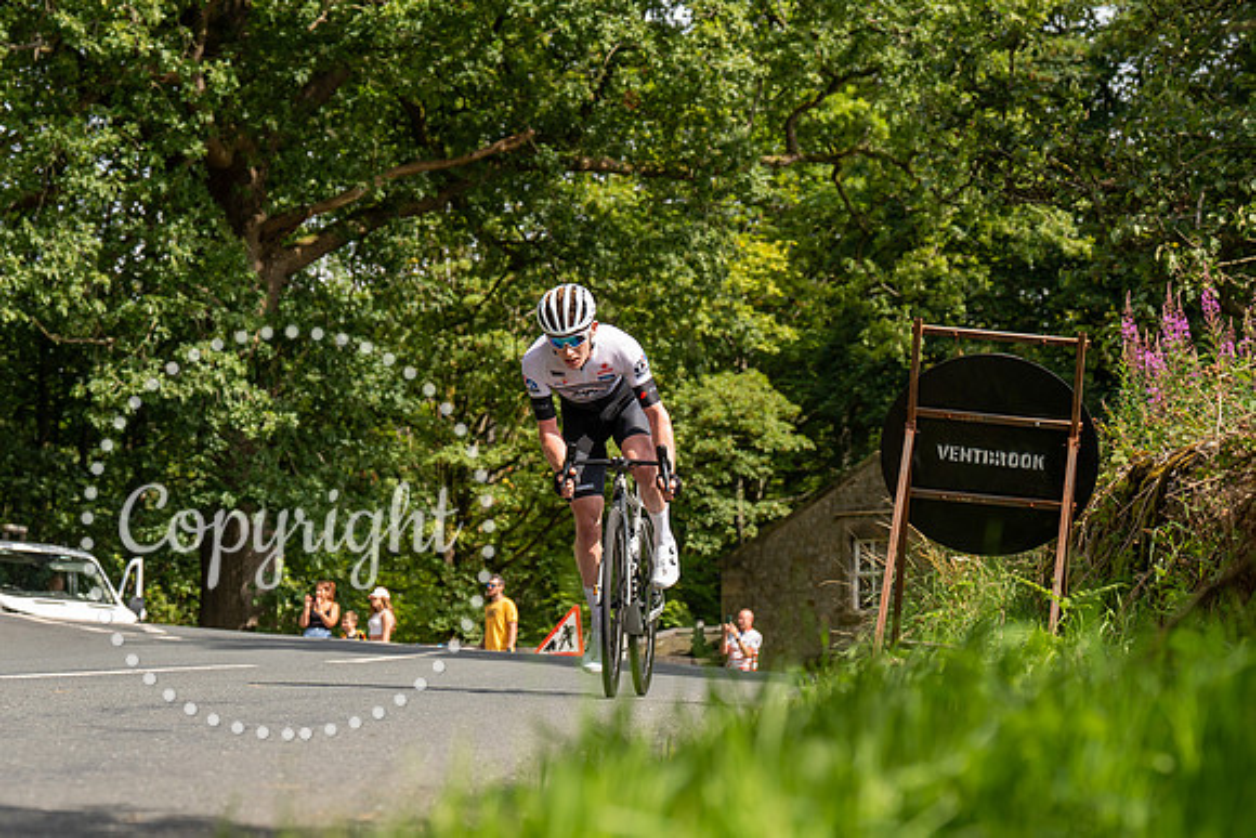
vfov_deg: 12.7
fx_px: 3753
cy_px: 472
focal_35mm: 108
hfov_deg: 19.0
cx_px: 672
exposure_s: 1/1000
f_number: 5
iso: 250
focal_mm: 79
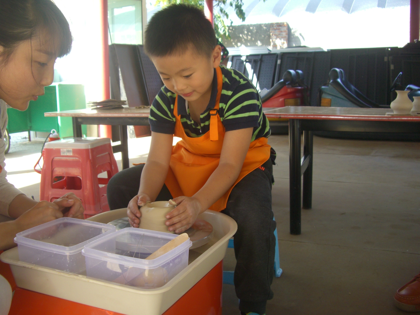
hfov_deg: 49.0
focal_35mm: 38
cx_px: 210
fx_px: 461
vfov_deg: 37.7
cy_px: 158
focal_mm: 7.9
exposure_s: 1/125
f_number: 2.8
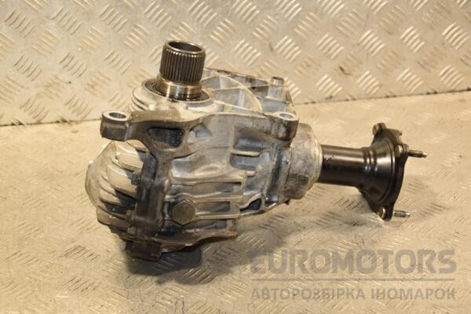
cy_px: 157
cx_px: 236
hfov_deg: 29.9
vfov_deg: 20.2
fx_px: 883
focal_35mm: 68
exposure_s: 1/125
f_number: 4.8
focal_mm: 45
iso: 800
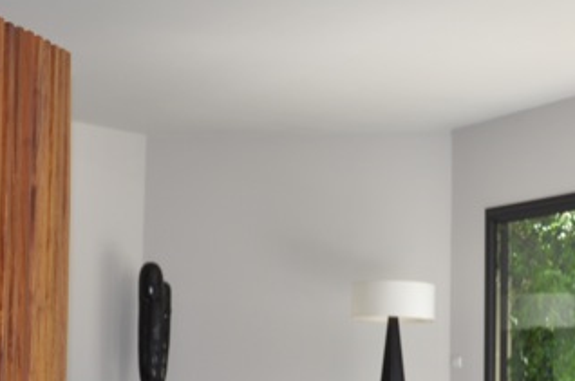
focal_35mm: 87
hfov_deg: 23.4
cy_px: 349
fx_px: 1390
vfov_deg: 15.4
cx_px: 275
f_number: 4
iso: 200
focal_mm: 25
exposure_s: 1/200
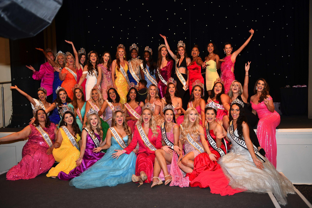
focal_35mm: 38
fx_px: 329
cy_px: 104
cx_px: 156
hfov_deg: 50.7
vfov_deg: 35.1
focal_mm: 38
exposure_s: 1/160
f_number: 2.8
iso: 640
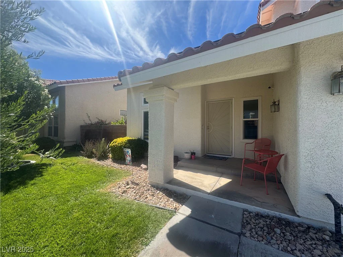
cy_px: 128
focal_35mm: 14
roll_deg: -0.7
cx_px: 172
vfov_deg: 85.7
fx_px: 139
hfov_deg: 102.1
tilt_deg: -0.2
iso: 40
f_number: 2.2
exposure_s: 1/1006
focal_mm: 2.22
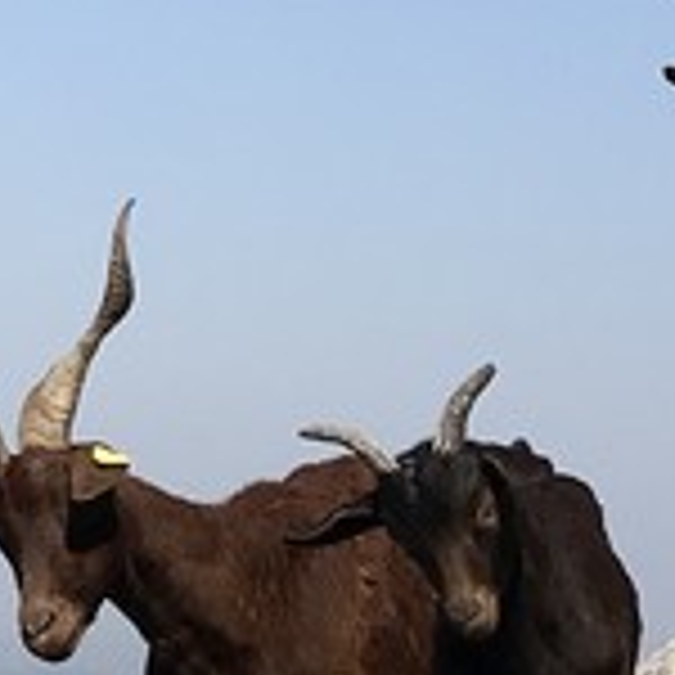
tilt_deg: +4.6
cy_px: 270
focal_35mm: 198
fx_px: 4368
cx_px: -360
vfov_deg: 8.8
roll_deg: -3.6
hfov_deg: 8.6
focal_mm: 3.99
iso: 20
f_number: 1.8
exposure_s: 1/3096
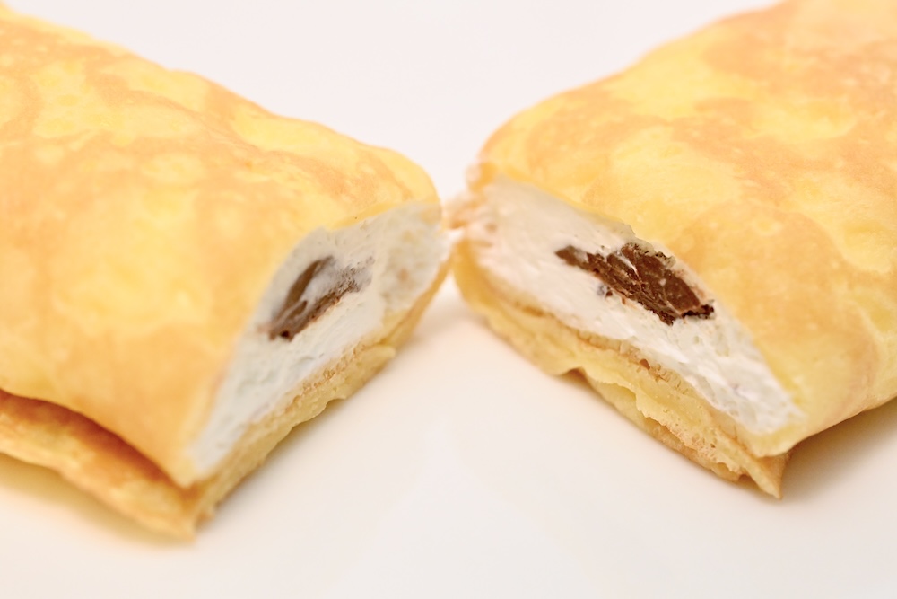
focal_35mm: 60
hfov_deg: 33.4
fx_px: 1495
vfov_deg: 22.6
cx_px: 448
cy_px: 300
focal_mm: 60
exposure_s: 1/160
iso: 6400
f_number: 9
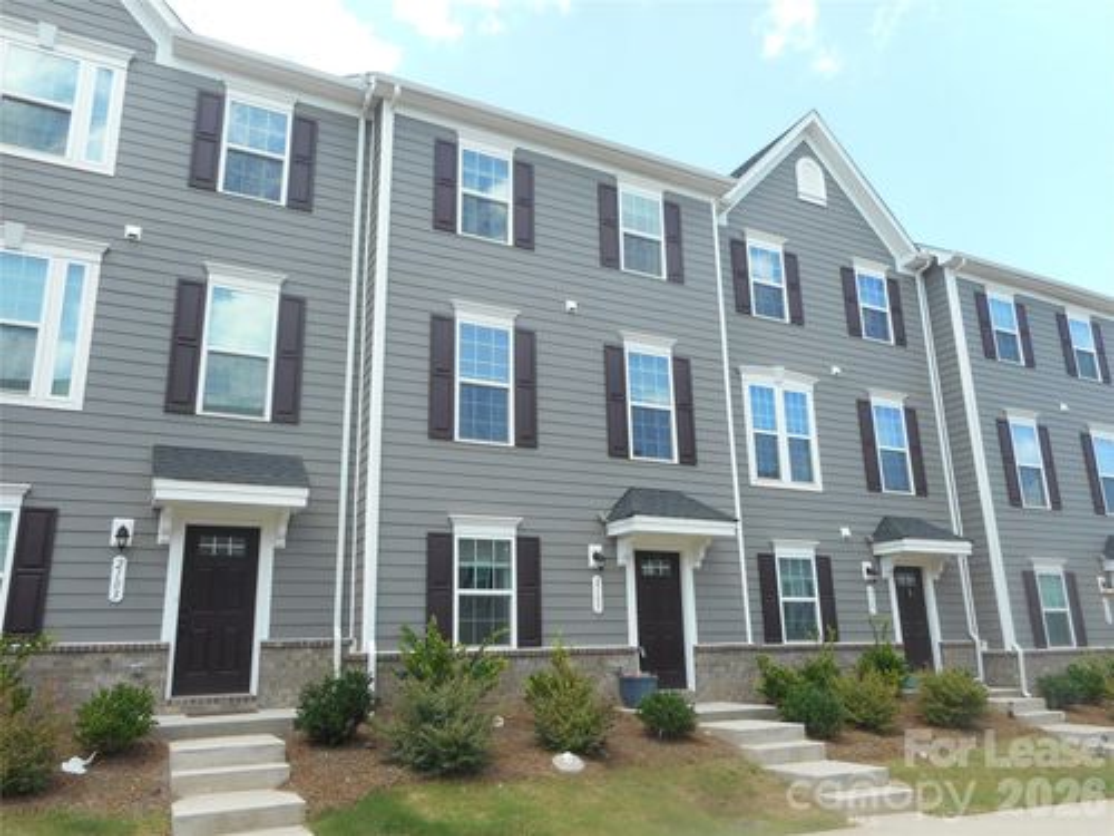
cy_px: 418
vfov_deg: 54.9
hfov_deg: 69.4
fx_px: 805
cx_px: 557
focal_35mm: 25
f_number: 3.7
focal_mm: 4.5
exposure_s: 1/200
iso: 80
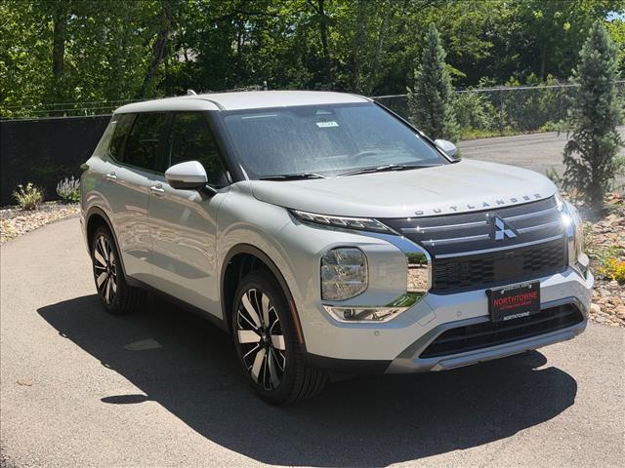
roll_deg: -0.6
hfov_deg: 39.7
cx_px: 312
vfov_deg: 30.3
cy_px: 234
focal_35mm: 48
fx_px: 867
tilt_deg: -7.0
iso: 100
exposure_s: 1/4878
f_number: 1.78
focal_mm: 6.76
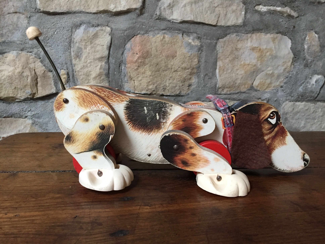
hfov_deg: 61.7
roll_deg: -0.1
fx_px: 272
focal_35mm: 29
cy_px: 122
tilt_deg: -12.4
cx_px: 162
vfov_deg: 48.2
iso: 200
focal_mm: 4.15
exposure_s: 1/33
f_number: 2.2
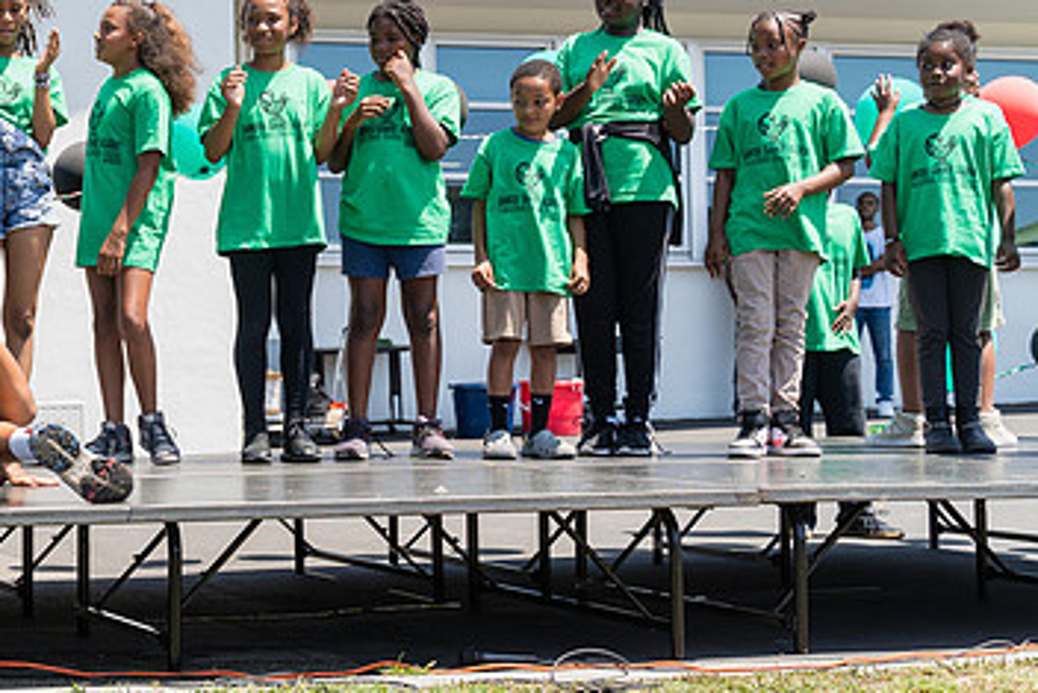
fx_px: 2221
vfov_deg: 17.7
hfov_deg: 24.4
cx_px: -129
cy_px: 306
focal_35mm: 77
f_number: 3.5
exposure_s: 1/500
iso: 100
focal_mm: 34
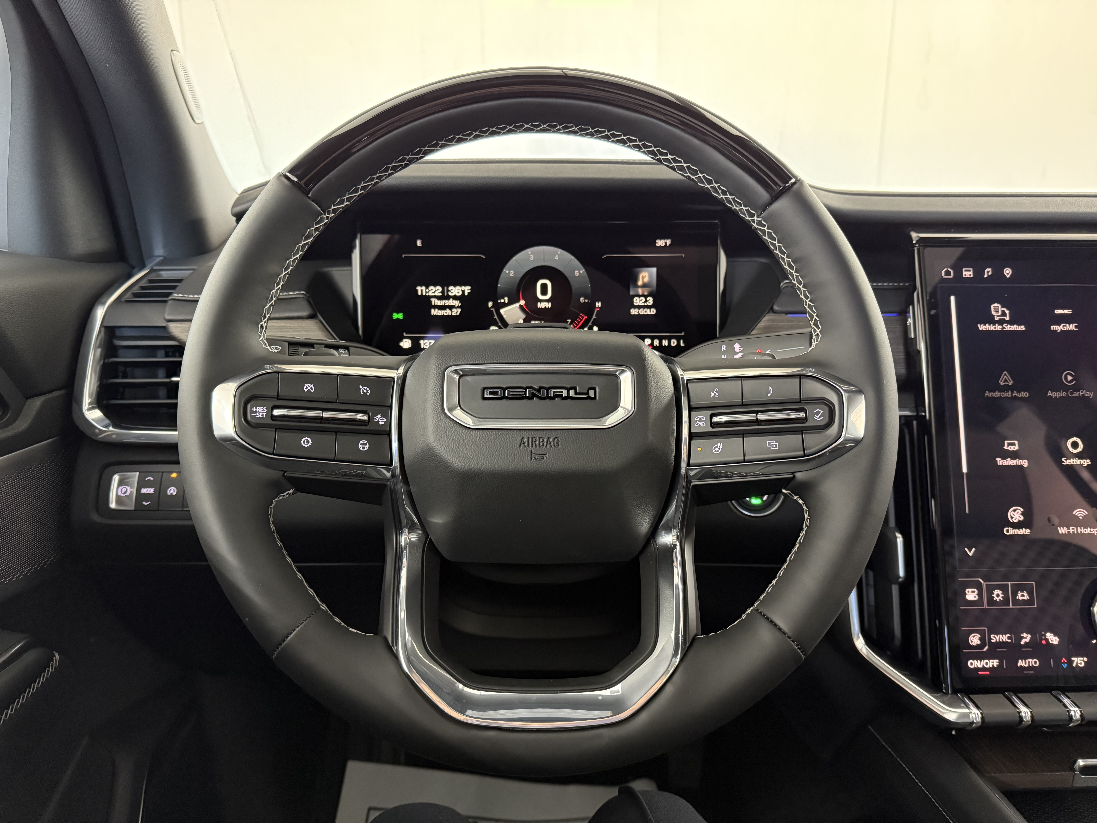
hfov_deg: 71.6
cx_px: 548
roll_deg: +0.6
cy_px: 412
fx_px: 761
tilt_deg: -13.6
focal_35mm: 24
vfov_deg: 56.8
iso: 1000
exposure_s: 1/40
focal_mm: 6.76
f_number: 1.78
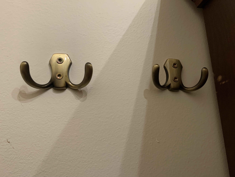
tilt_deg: +13.0
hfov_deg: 67.3
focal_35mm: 26
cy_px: 88
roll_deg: +2.0
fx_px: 177
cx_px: 118
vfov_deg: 53.1
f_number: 1.8
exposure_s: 1/33
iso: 400
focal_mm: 4.25
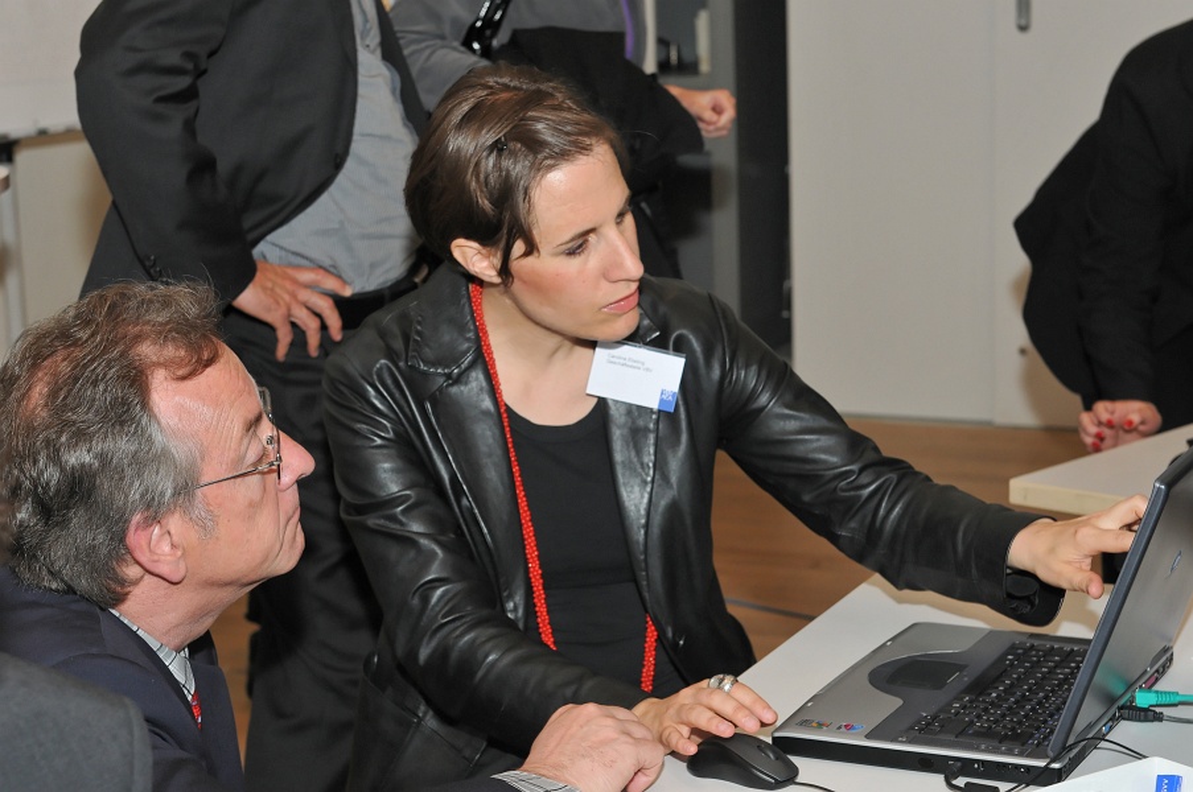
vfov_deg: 16.5
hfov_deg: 24.6
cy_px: 396
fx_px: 2731
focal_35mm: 82
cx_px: 596
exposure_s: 1/60
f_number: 5.6
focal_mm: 55
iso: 400
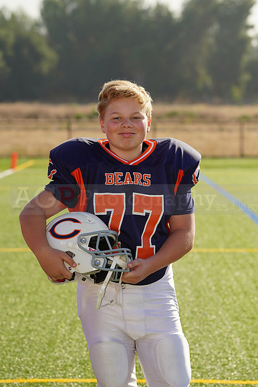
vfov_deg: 10.0
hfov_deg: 6.7
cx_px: 129
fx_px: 2217
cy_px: 194
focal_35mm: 206
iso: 100
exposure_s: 1/250
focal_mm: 206
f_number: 9
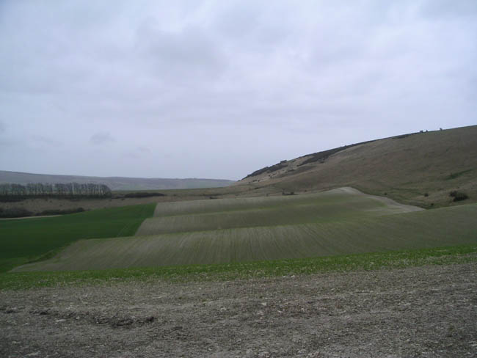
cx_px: 238
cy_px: 179
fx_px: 524
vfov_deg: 37.7
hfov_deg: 49.0
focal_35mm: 38
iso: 50
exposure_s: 1/180
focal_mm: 6
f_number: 6.7
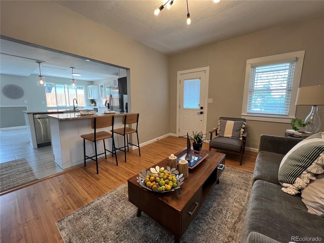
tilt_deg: -9.0
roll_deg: -0.2
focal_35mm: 13
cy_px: 122
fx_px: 122
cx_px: 162
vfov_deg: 89.9
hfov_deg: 106.2
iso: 125
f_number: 1.8
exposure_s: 1/120
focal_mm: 1.57
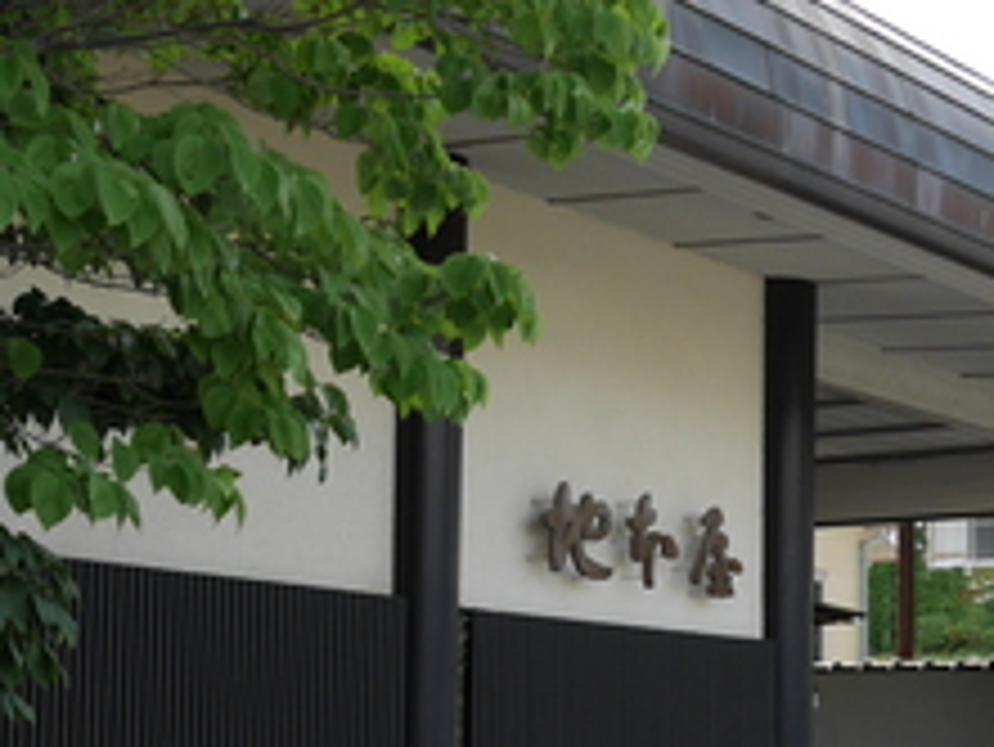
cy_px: 641
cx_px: 769
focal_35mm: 87
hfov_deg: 22.2
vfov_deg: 16.8
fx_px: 2500
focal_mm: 16
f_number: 5.6
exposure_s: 1/200
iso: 200
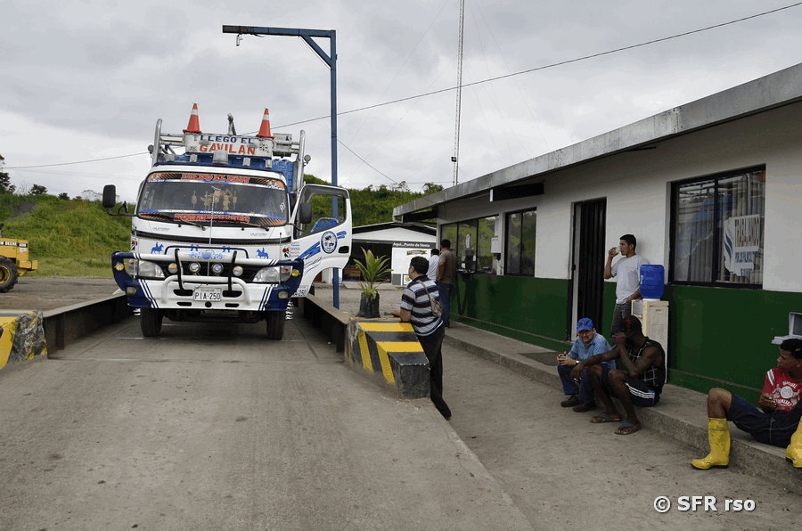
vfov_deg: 47.7
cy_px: 266
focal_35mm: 27
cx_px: 401
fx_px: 600
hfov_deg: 67.5
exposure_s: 1/250
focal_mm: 18
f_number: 8
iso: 320
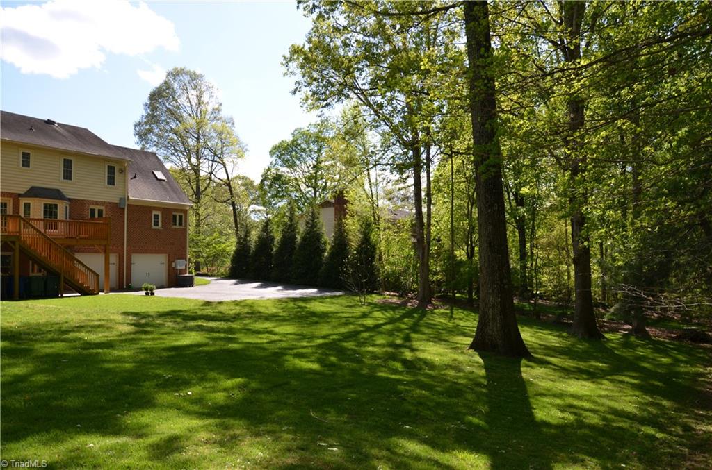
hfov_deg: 67.5
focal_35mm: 27
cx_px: 356
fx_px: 533
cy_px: 235
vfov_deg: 47.7
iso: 100
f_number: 4.5
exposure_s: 1/250
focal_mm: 18
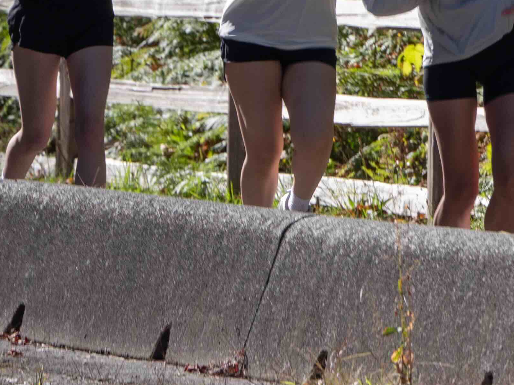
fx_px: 14402
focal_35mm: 970
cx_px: 691
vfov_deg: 1.5
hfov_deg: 2.0
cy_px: 27
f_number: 5.6
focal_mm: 150
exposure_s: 1/320
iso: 100
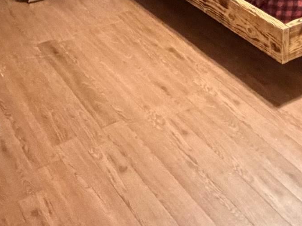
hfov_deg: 29.1
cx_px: 271
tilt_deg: -20.5
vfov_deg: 21.4
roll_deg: -1.0
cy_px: -39
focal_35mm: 64
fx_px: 558
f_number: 2.2
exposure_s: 1/30
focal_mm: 2.22
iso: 1600
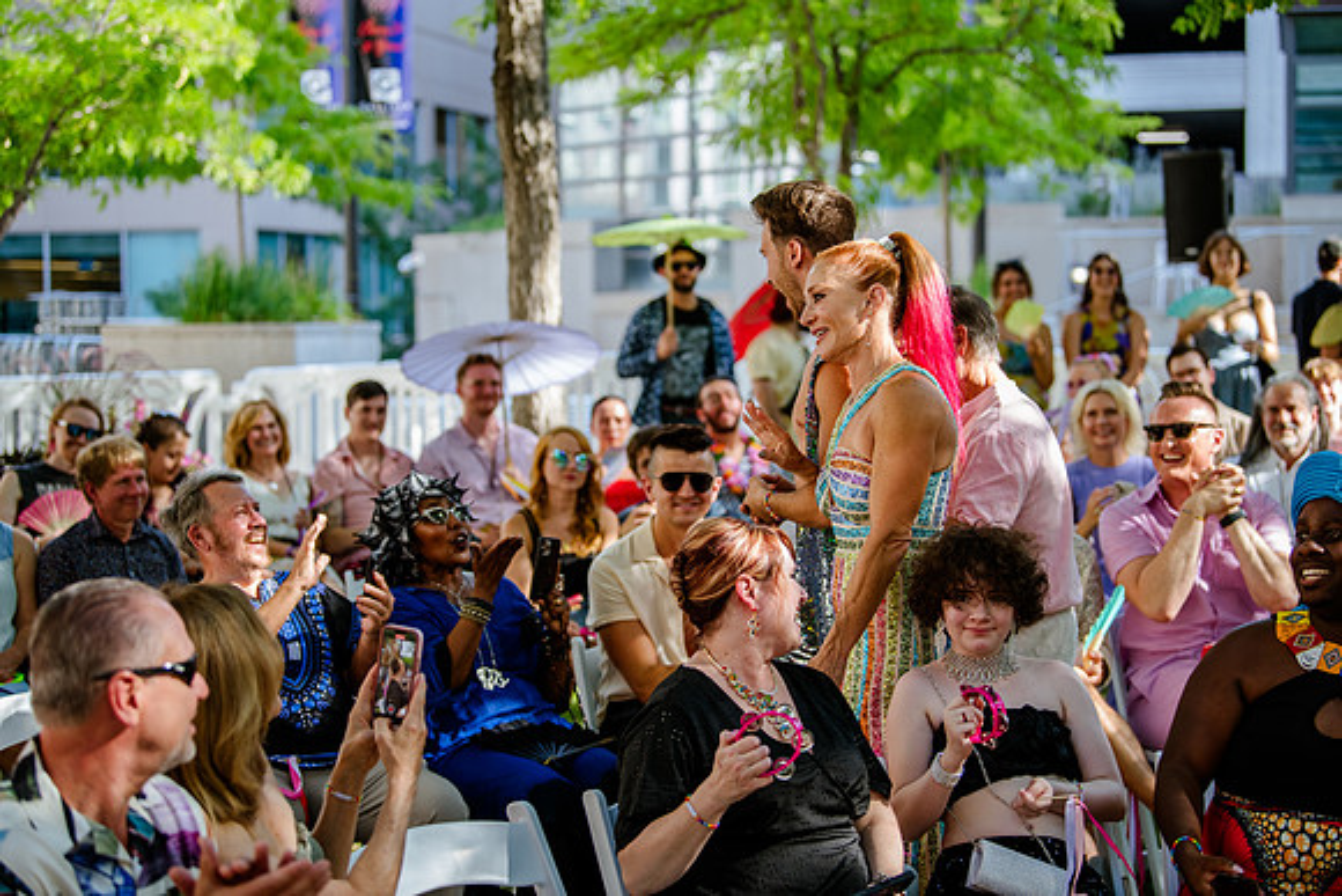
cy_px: 448
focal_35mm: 72
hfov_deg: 28.1
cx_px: 671
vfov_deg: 18.9
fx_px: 2685
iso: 400
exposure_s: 1/500
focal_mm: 72
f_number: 3.2
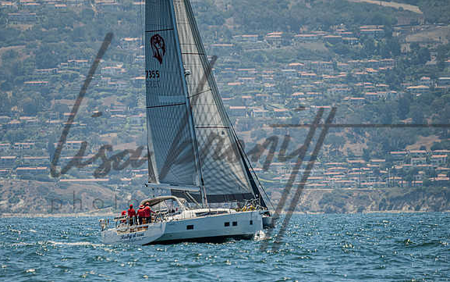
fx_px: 5803
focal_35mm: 473
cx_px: 197
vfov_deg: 2.8
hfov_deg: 4.4
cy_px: 187
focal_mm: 340
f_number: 5.6
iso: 320
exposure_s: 1/1000
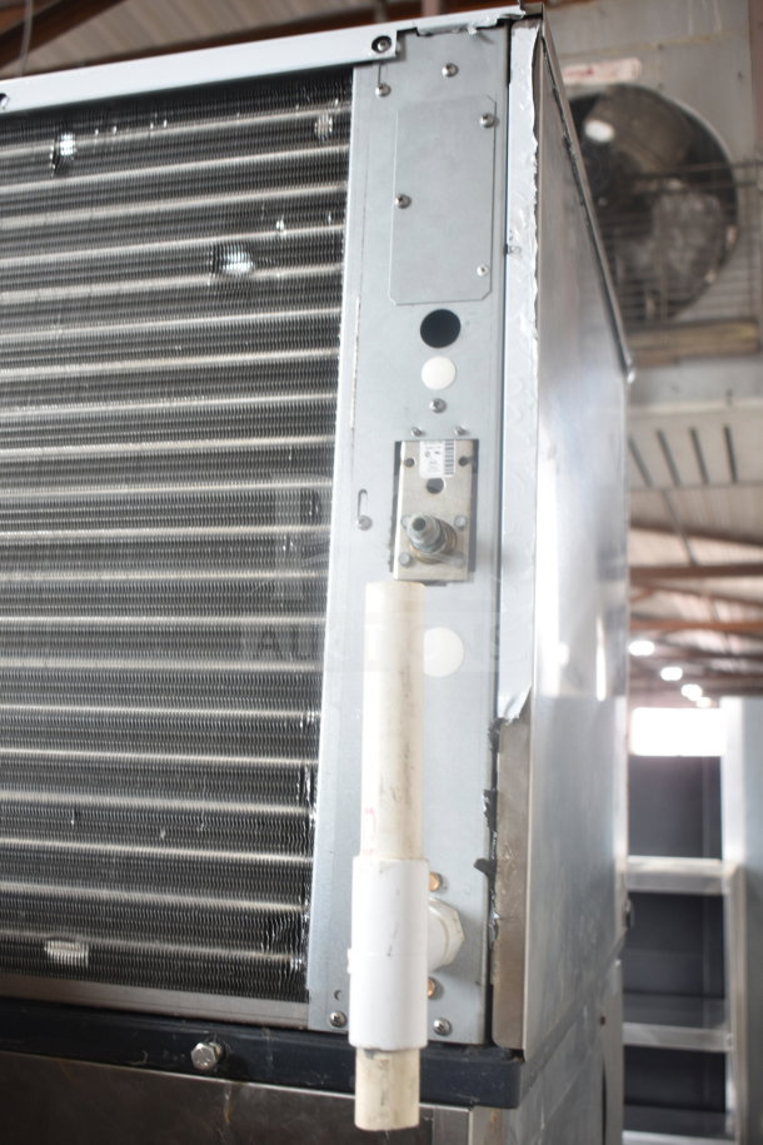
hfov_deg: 35.5
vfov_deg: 51.3
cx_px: 382
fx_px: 1192
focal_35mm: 38
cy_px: 572
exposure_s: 1/40
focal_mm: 25
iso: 400
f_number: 4
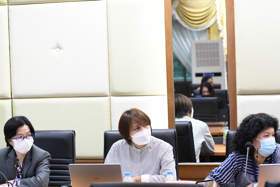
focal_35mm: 110
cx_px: 78
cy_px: 110
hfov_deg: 18.5
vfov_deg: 12.4
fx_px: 855
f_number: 2.8
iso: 1600
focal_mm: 70
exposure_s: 1/160
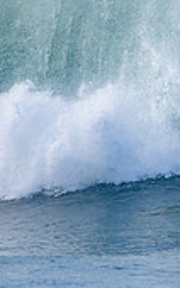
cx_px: 475
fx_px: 20481
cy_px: 58
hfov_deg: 0.5
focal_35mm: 2605
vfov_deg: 0.8
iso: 560
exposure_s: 1/2000
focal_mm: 500
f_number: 5.6
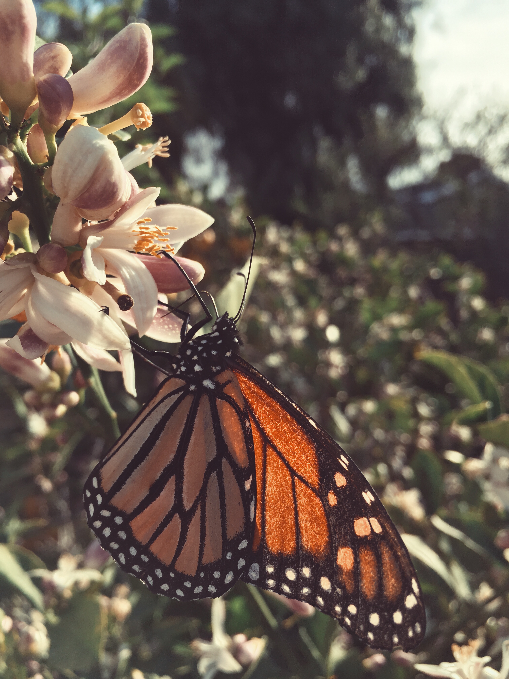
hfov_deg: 48.2
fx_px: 569
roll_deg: +3.4
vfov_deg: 61.7
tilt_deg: -8.2
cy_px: 340
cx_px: 254
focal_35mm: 29
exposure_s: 1/905
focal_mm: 4.15
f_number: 2.2
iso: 25
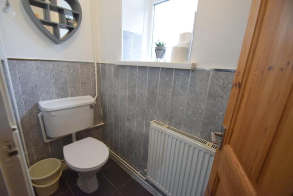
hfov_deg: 100.4
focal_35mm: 15
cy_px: 98
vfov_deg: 77.4
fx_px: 122
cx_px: 146
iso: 1250
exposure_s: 1/60
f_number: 3.5
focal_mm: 10
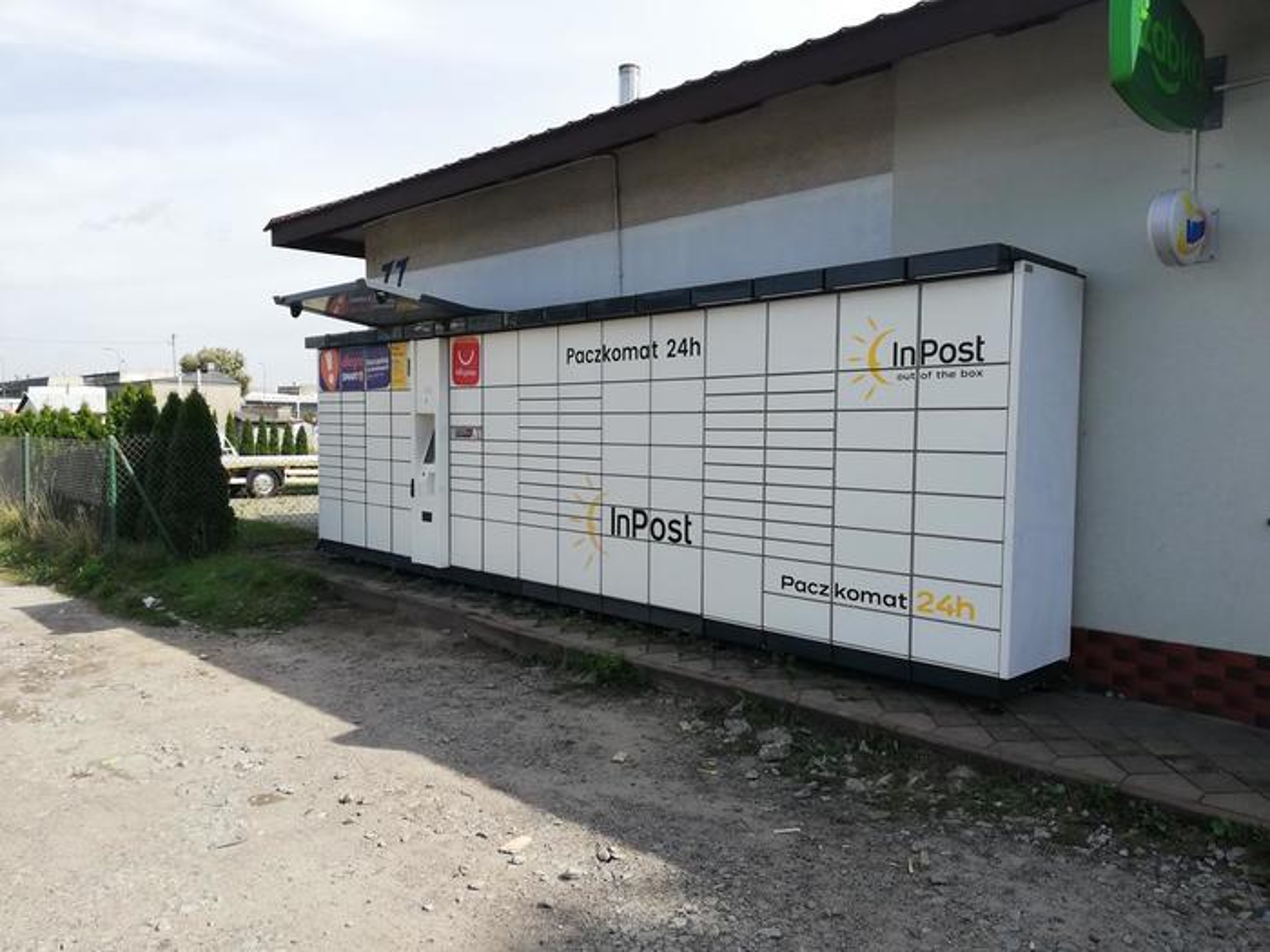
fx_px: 954
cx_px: 635
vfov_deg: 53.1
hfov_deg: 67.3
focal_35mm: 26
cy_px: 476
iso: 50
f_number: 2.2
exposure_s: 1/748
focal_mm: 3.81
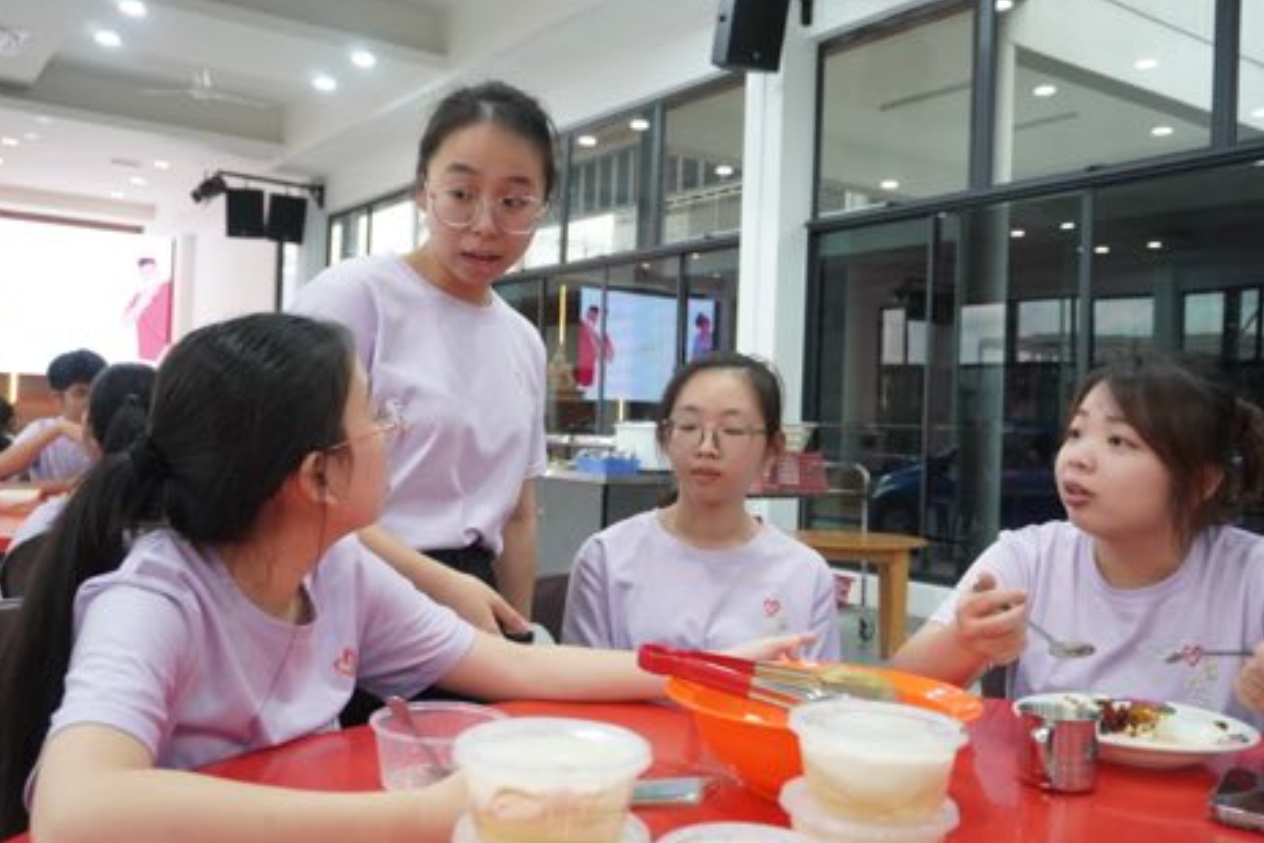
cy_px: 416
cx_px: 633
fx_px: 1142
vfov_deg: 40.5
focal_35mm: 33
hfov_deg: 57.9
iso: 2500
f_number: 4
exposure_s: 1/160
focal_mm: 21
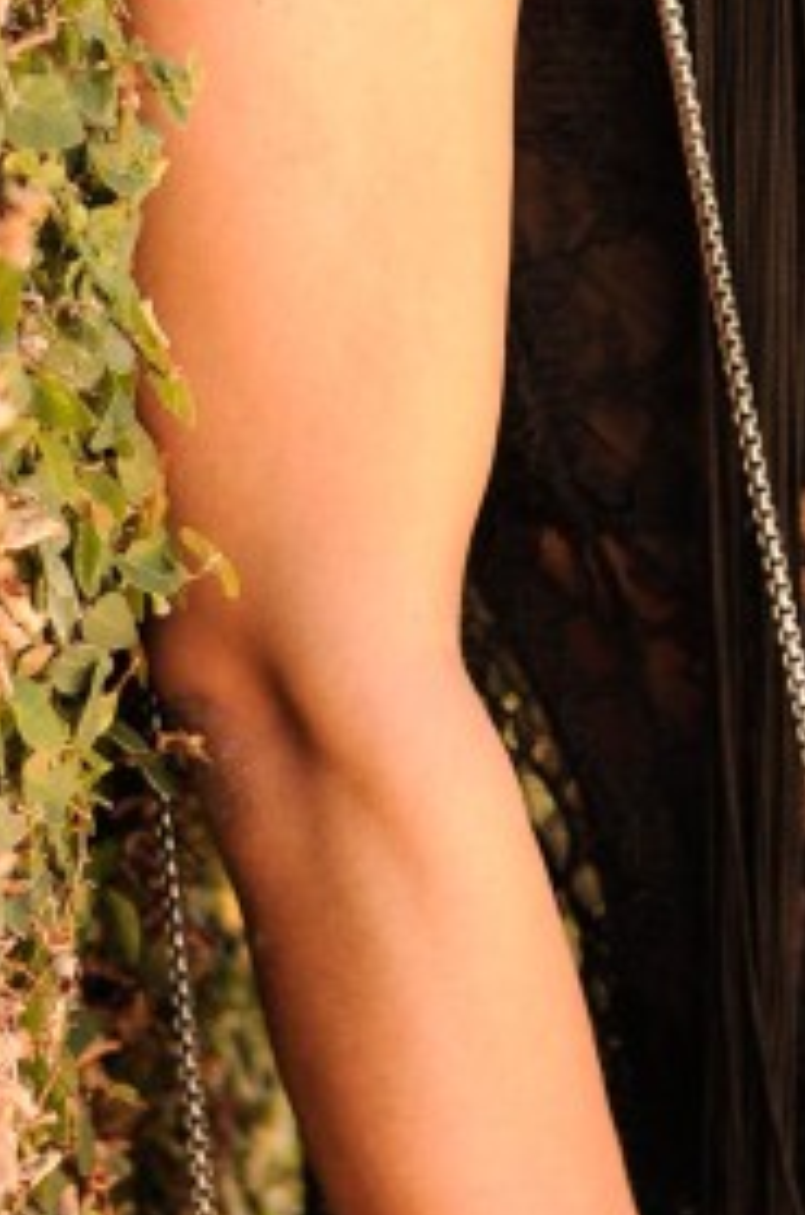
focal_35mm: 275
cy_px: 65
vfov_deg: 7.5
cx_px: 831
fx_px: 9258
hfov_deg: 5.0
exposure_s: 1/1000
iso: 320
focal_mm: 50
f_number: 1.8
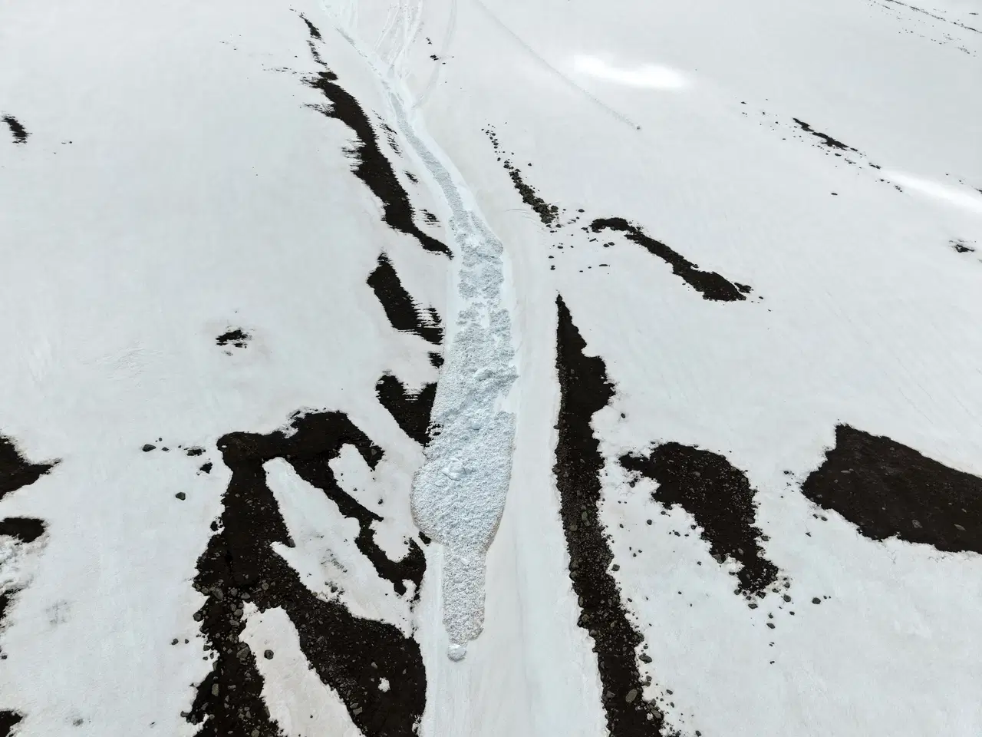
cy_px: 368
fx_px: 652
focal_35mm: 23
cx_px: 491
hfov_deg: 73.9
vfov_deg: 58.9
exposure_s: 1/8000
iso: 100
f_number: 1.8
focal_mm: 8.67
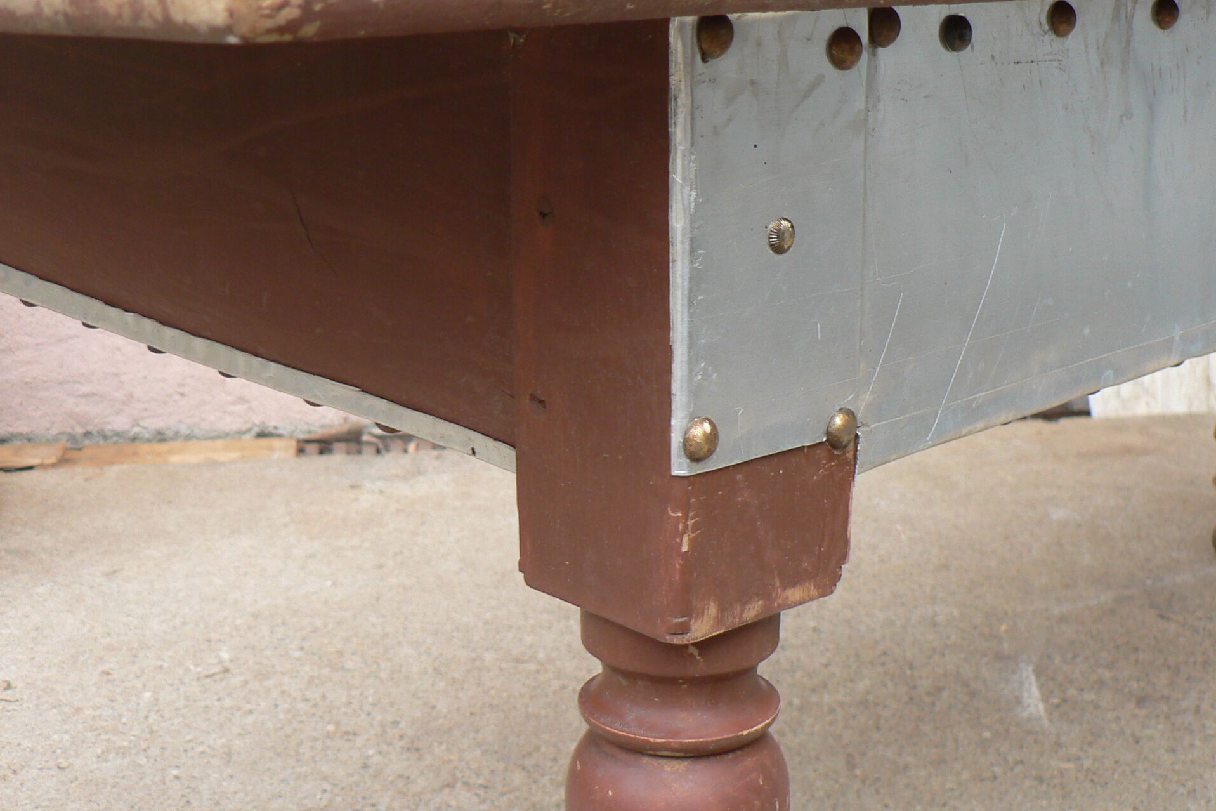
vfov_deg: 27.0
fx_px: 1689
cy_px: 387
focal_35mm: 50
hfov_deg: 39.6
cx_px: 635
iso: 80
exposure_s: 1/200
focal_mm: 6
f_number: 2.8
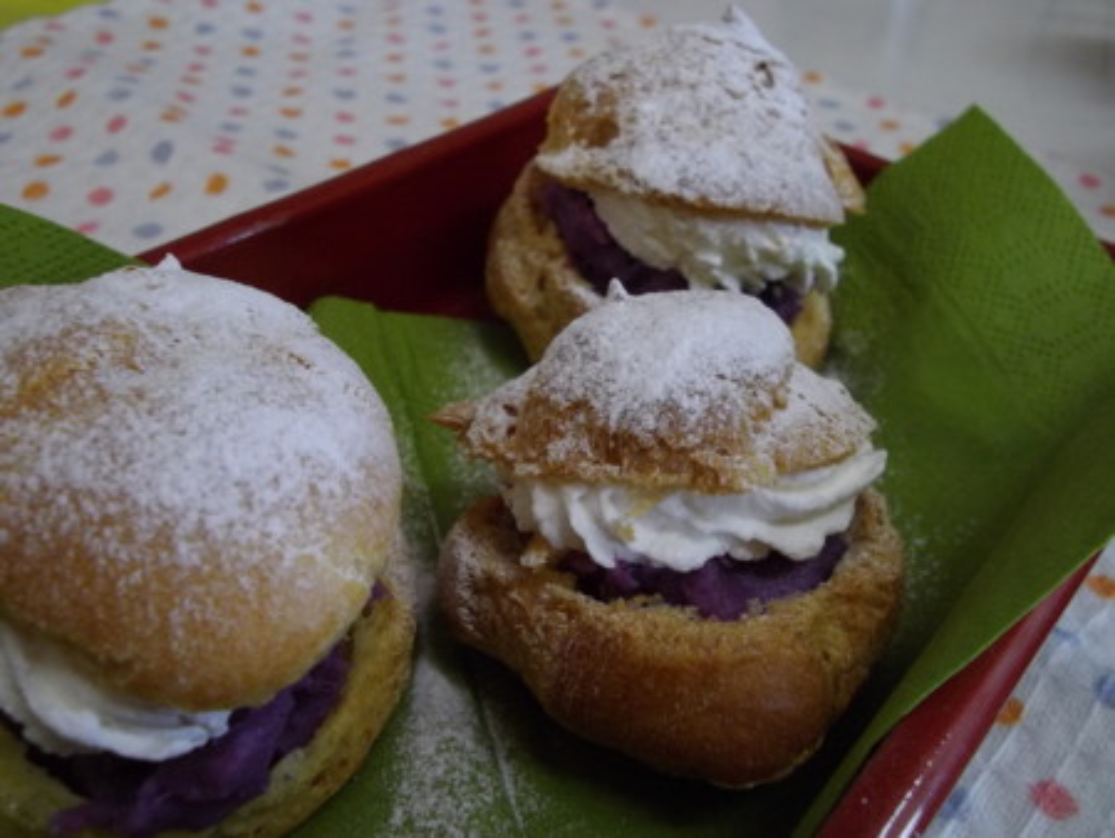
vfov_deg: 44.2
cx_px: 558
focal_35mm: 32
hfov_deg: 56.8
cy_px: 419
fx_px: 1031
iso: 316
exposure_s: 1/50
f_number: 3.5
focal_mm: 5.8
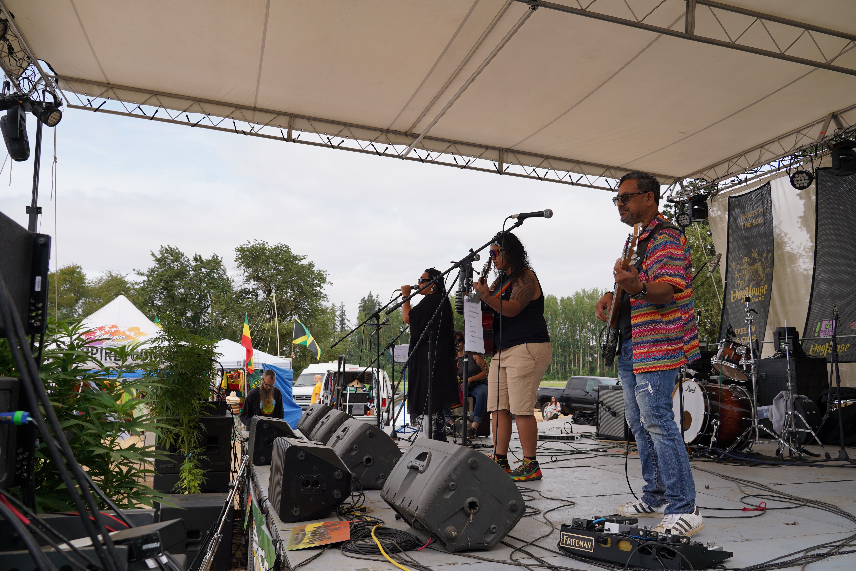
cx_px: 428
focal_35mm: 30
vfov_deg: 43.6
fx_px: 713
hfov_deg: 61.9
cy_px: 286
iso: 100
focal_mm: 30
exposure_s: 1/320
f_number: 5.6
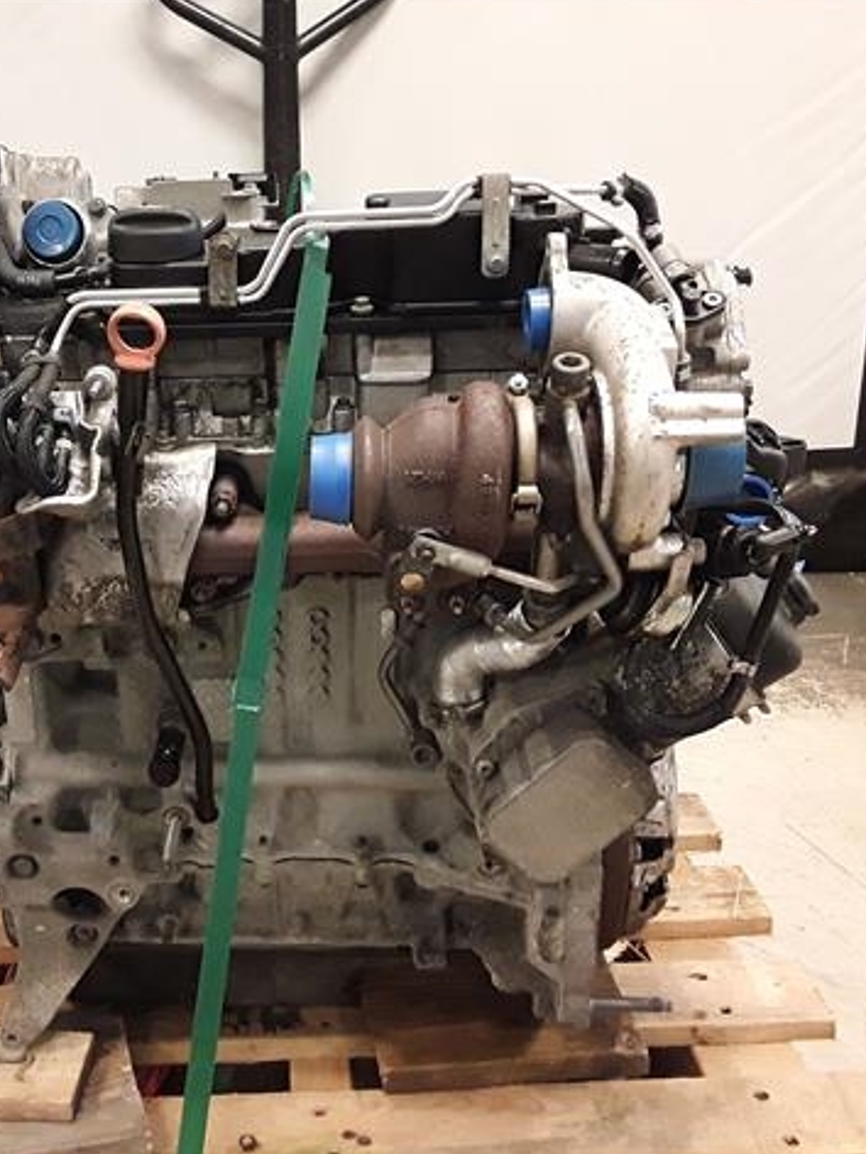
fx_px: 1268
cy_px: 572
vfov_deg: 49.0
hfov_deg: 37.0
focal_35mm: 38
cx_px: 237
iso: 200
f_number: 1.9
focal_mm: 2.91
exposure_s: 1/50
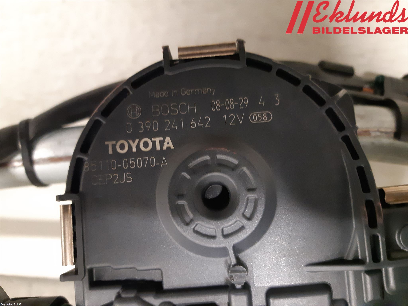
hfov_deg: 67.3
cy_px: 153
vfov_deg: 53.1
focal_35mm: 26
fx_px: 306
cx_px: 204
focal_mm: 3.93
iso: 400
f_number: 1.7
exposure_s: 1/25
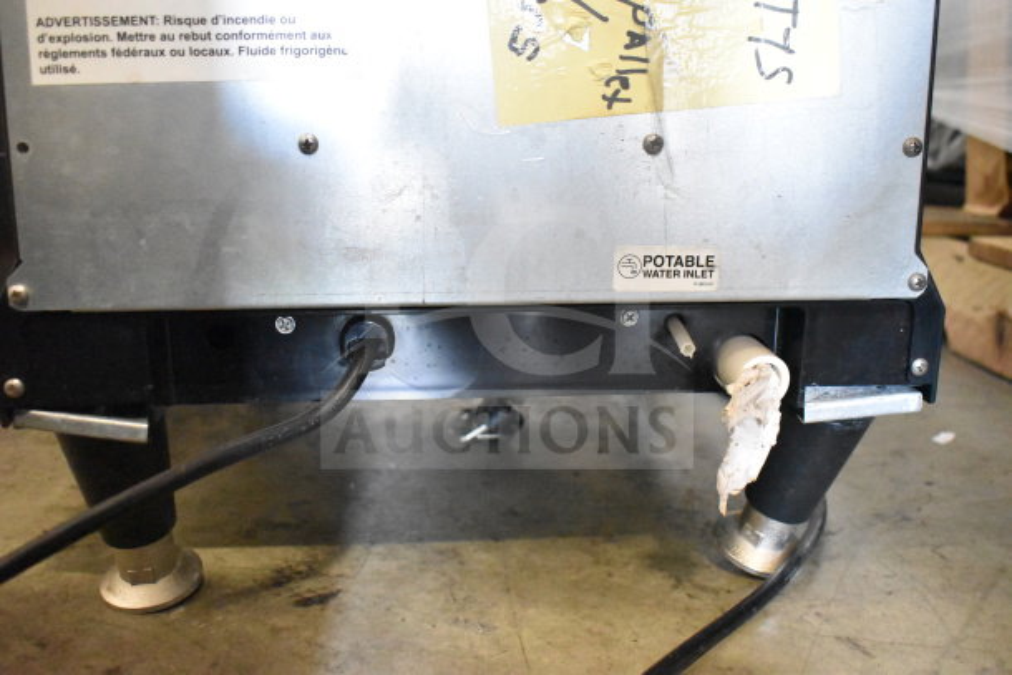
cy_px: 338
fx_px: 928
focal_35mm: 33
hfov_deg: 57.2
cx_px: 506
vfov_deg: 40.0
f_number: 3.8
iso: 11400
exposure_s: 1/40
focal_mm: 22
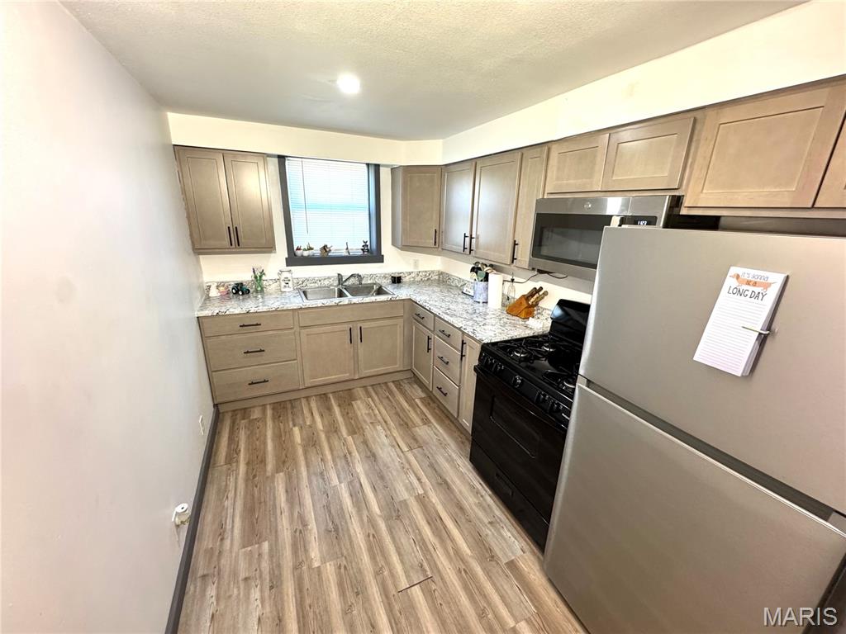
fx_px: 342
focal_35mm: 14
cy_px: 317
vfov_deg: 85.7
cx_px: 423
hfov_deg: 102.1
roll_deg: -0.2
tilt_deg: -19.6
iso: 250
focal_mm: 2.22
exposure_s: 1/65
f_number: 2.2
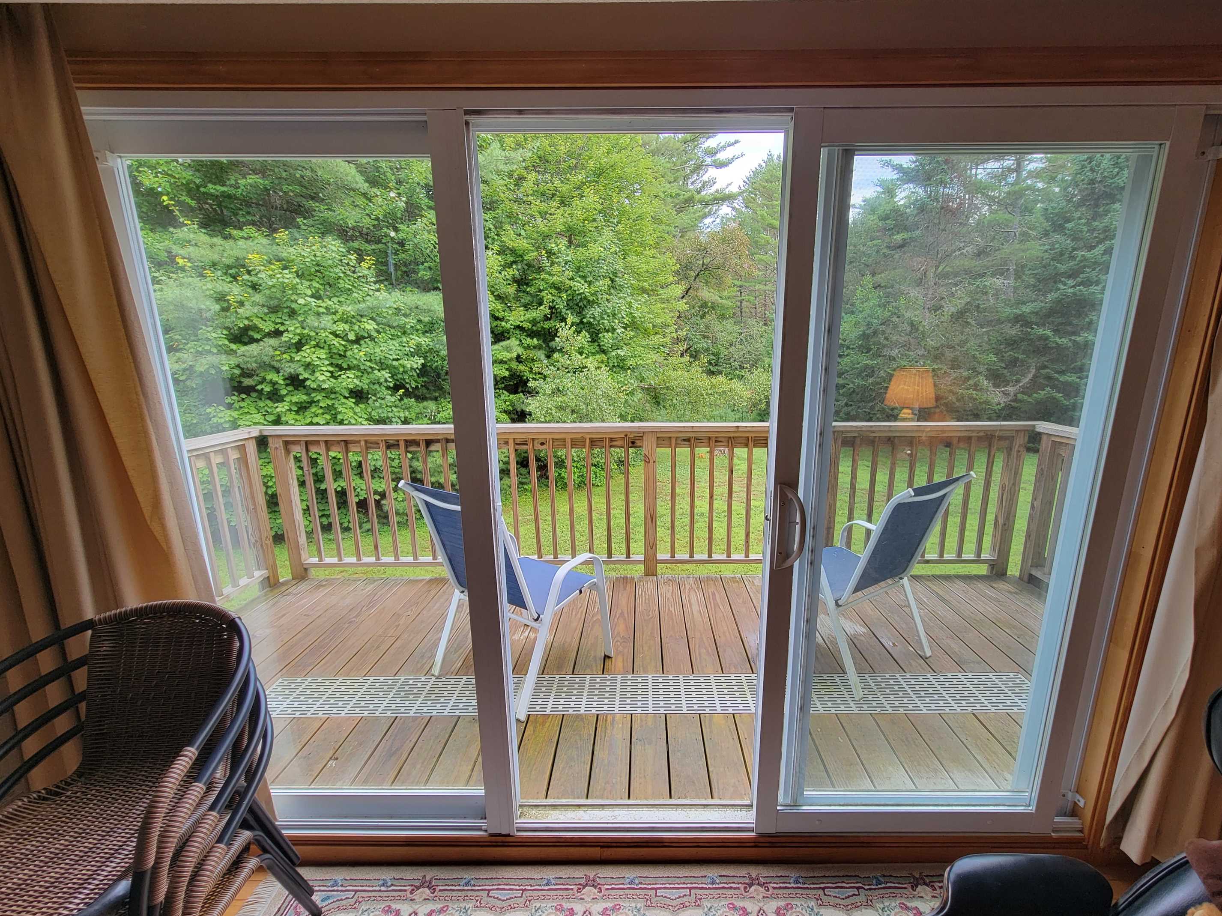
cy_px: 486
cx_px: 651
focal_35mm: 14
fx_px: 494
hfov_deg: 101.9
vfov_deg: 85.6
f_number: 2.2
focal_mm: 2.2
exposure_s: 1/60
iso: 64
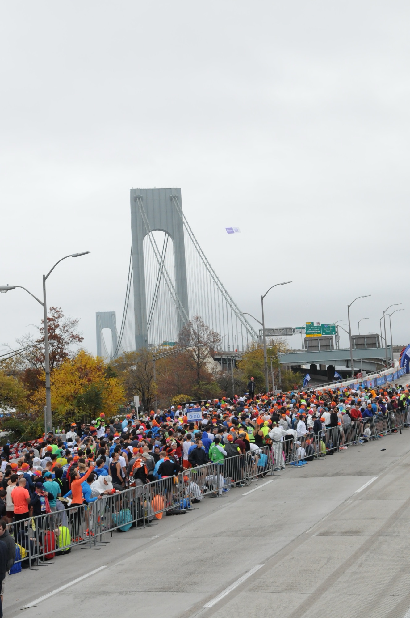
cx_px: 205
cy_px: 309
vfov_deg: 37.9
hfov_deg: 25.7
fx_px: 899
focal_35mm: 52
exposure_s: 1/640
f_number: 9
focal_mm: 35
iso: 1000
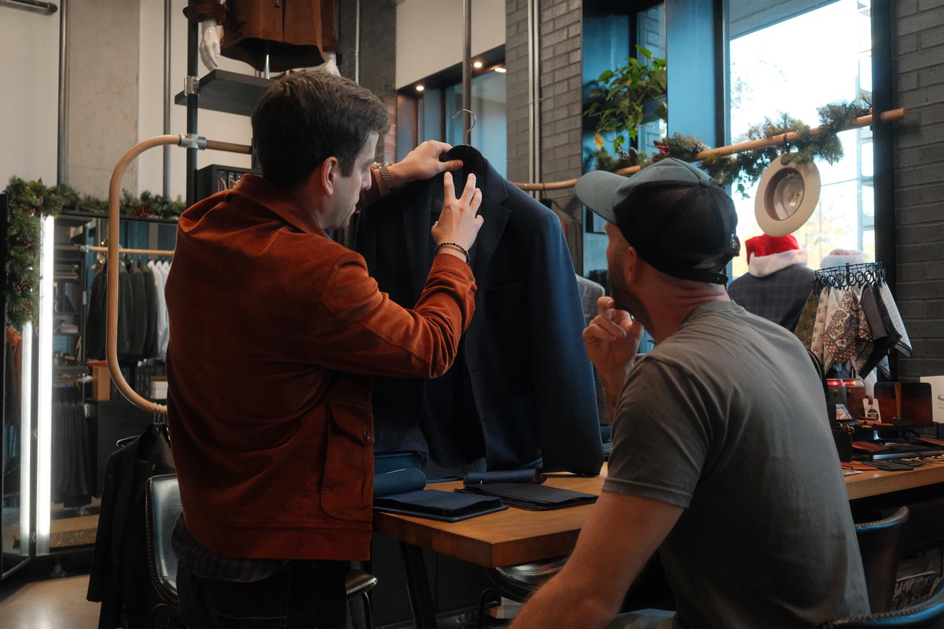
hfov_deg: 54.4
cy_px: 314
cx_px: 472
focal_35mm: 35
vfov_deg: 37.8
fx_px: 918
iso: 3200
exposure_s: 1/320
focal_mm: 23
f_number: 2.8
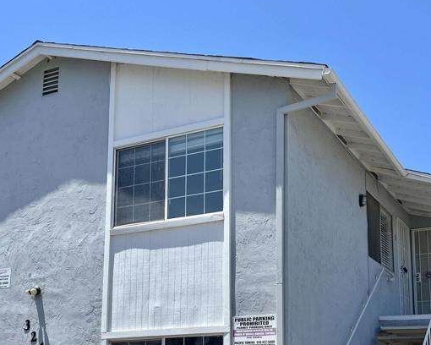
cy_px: 273
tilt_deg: +10.6
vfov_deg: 29.1
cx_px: 224
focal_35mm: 51
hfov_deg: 36.7
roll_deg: -0.2
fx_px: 651
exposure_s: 1/3413
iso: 50
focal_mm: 5.1
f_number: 1.6
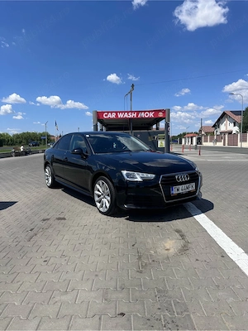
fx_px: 229
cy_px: 166
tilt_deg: -3.3
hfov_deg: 56.8
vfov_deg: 71.6
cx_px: 124
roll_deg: -0.9
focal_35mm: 24
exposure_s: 1/6211
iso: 80
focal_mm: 6.86
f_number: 1.78
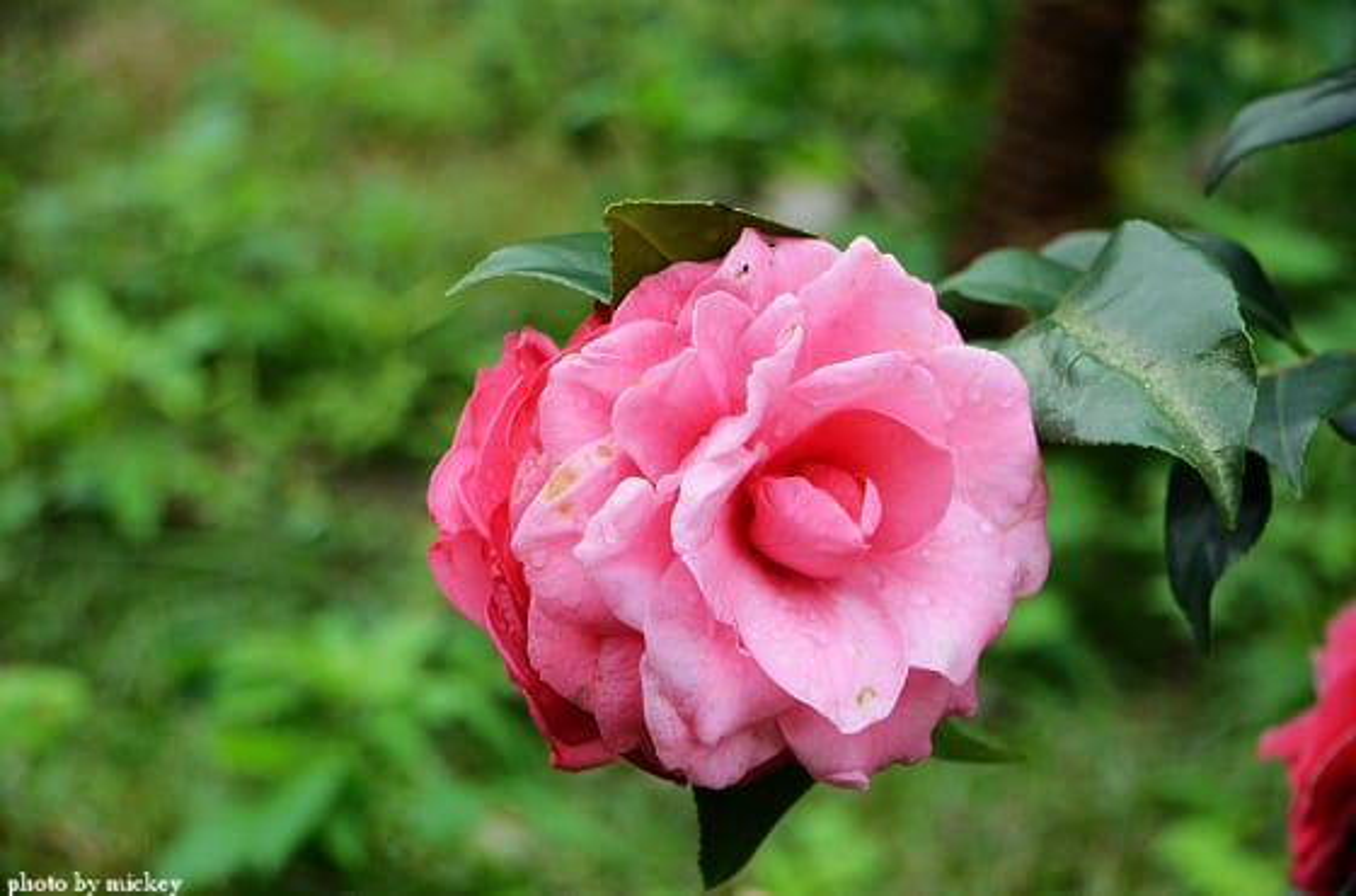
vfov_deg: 11.6
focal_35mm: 117
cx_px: 678
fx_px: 4395
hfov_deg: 17.5
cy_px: 448
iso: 800
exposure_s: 1/250
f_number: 5.3
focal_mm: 78
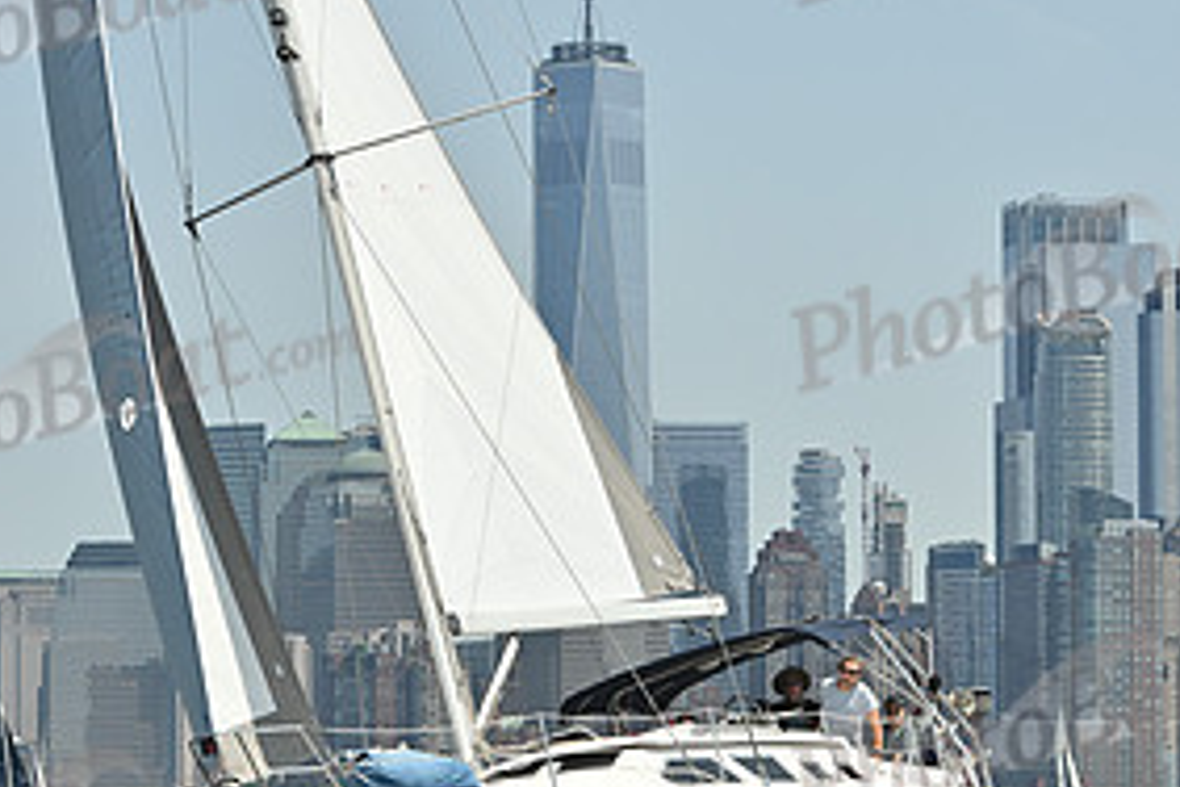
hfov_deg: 10.9
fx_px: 6195
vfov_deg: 7.3
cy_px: 559
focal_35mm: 189
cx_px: 577
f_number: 9
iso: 320
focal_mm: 92
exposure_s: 1/1250
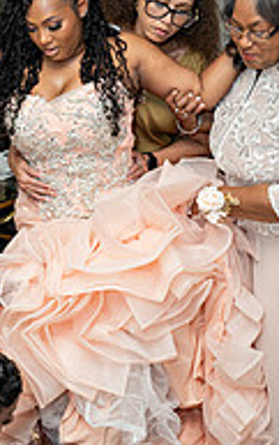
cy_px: 226
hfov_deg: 22.6
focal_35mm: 57
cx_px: 74
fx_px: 692
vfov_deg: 35.7
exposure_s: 1/160
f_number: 4.5
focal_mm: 24
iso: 640
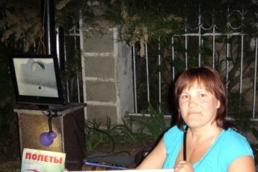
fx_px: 280
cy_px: 103
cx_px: 133
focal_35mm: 39
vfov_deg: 34.1
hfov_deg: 49.5
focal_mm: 5.8
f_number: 2.9
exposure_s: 1/30
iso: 141
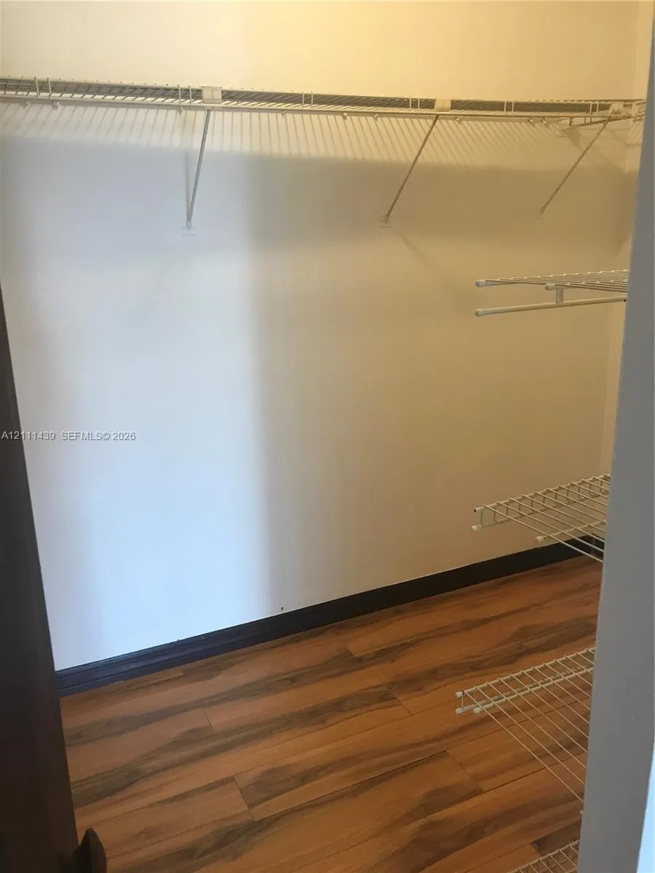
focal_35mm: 28
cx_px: 328
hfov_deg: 49.7
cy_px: 436
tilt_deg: -16.0
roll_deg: +1.0
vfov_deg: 63.4
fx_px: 706
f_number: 1.8
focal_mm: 3.99
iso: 40
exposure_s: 1/24
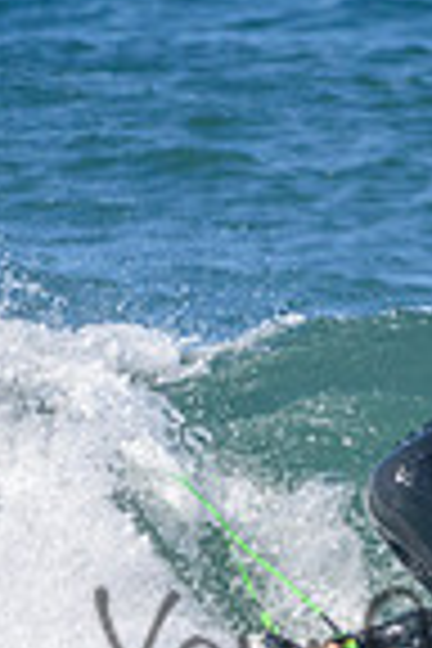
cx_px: 558
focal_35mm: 3023
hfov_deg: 0.5
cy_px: 619
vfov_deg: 0.7
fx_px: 54410
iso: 800
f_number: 5.6
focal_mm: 500
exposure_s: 1/4000
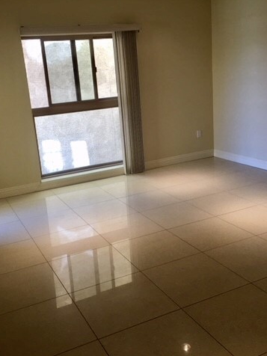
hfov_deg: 36.8
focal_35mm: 39
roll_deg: +3.8
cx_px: 126
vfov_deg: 47.9
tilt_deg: -13.7
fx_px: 401
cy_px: 177
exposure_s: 1/40
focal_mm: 4.15
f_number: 2.2
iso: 25
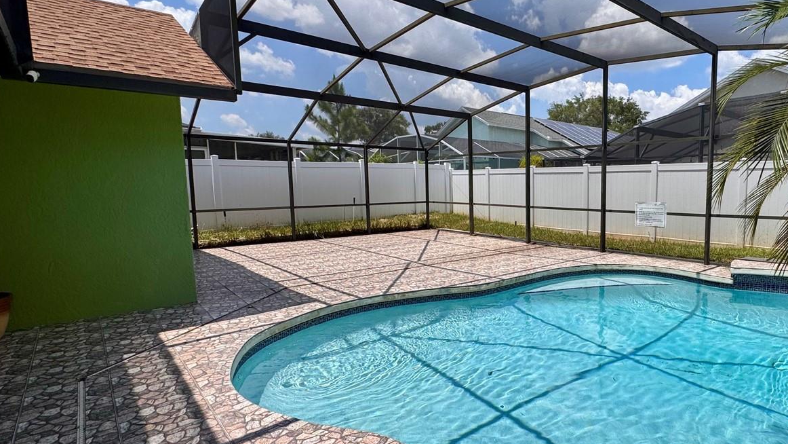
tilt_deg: -6.6
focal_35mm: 21
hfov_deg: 81.5
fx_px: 439
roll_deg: +0.9
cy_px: 232
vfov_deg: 53.6
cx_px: 515
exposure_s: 1/1832
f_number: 2.2
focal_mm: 2.22
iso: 50
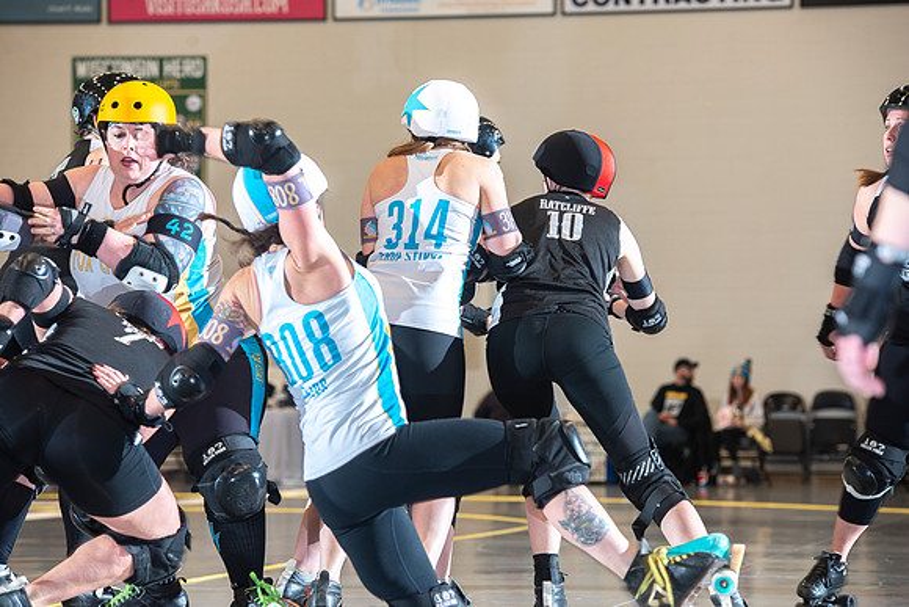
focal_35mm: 140
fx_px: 3536
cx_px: 454
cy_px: 304
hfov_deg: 14.7
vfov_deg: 9.8
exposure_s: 1/160
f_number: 5.6
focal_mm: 140
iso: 500
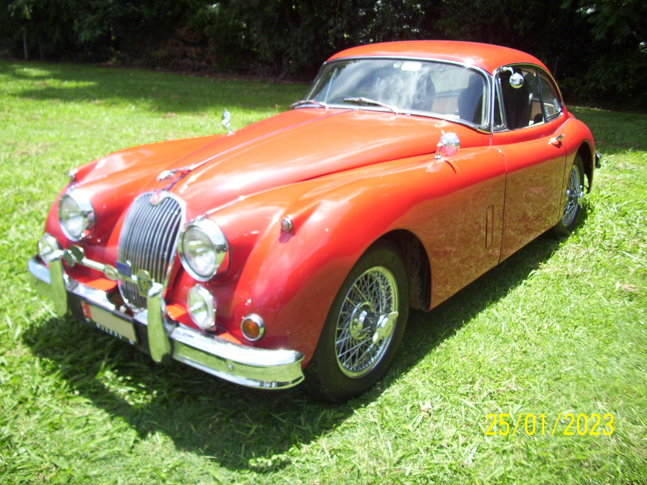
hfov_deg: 54.0
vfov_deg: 41.8
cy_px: 242
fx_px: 635
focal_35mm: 34
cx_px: 324
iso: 80
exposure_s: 1/320
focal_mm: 5.7
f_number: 2.9
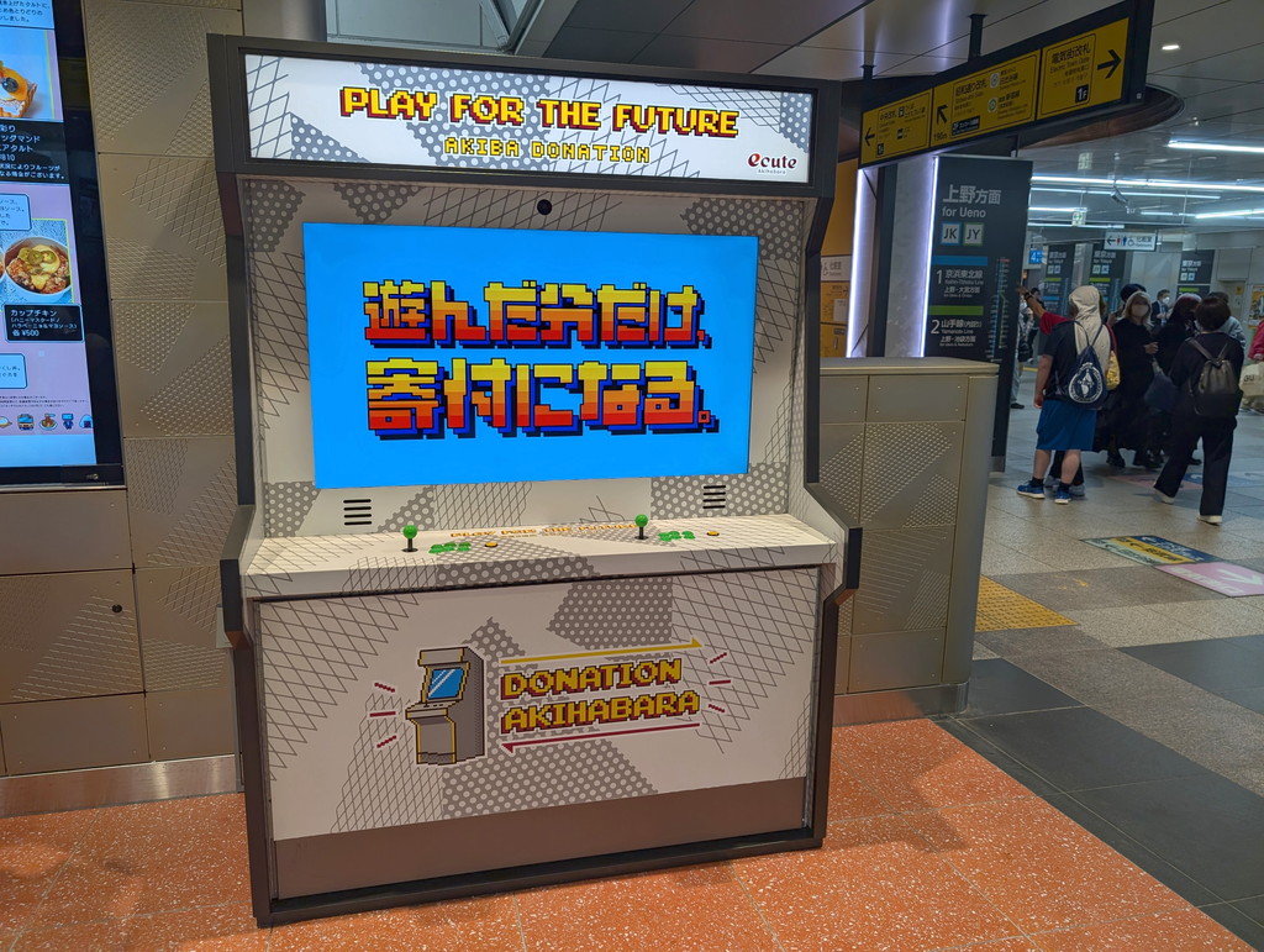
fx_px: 878
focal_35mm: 24
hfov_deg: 71.5
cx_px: 632
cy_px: 476
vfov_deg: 56.9
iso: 34
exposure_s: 1/100
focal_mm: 6.9
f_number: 1.68
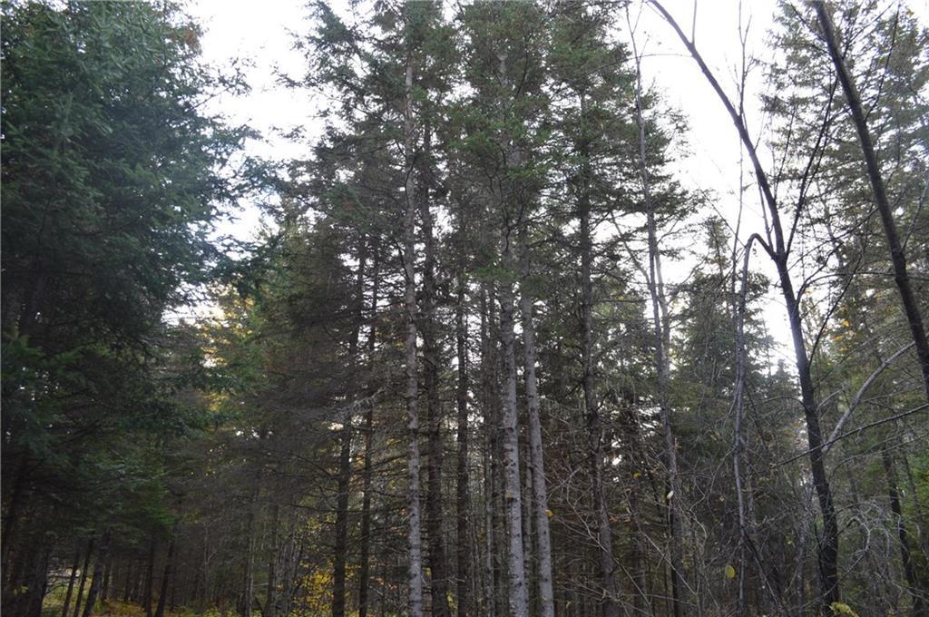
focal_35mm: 27
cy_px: 308
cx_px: 464
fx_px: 696
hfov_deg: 67.4
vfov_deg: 47.8
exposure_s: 1/125
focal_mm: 18
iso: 220
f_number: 5.6
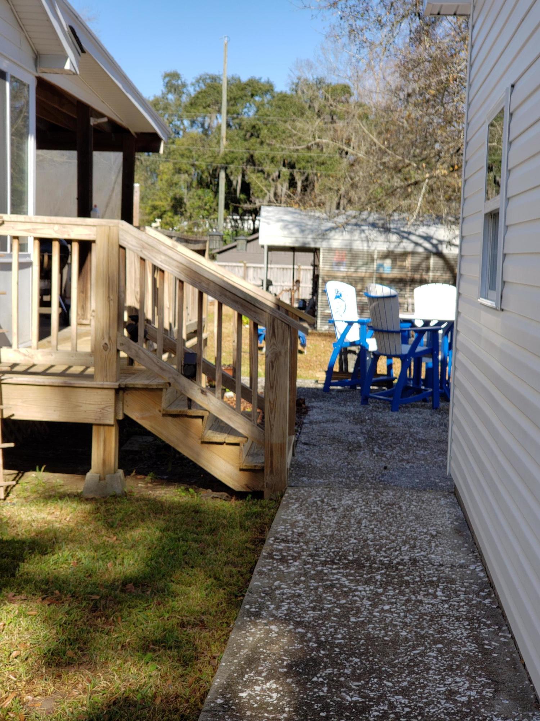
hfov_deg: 28.0
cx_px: 270
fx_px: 1082
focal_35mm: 52
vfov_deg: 36.8
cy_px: 360
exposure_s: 1/434
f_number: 2.4
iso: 32
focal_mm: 6
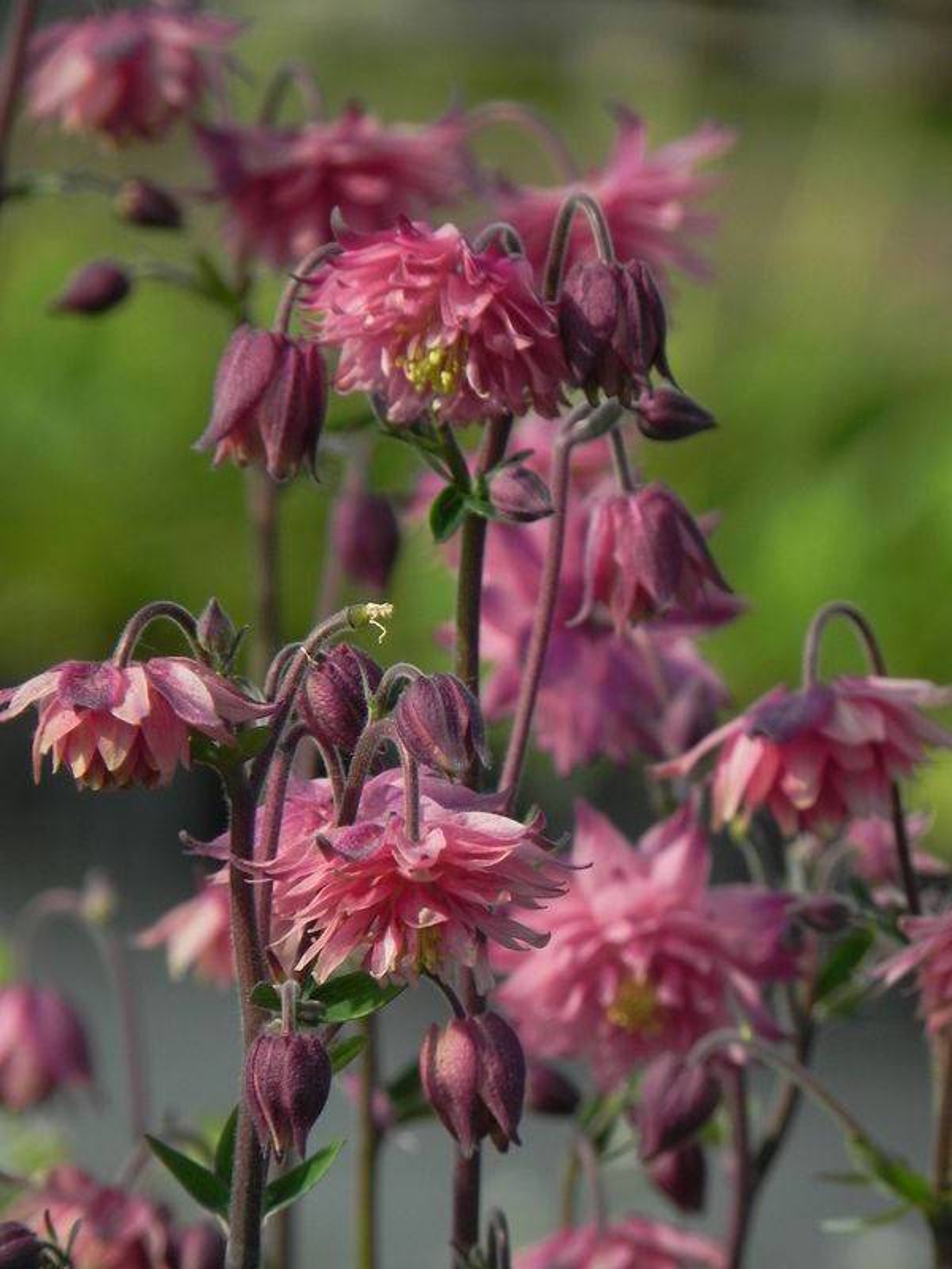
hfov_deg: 3.5
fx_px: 15584
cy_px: 634
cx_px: 476
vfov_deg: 4.7
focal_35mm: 425
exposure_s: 1/800
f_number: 5
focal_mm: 75.7
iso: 160
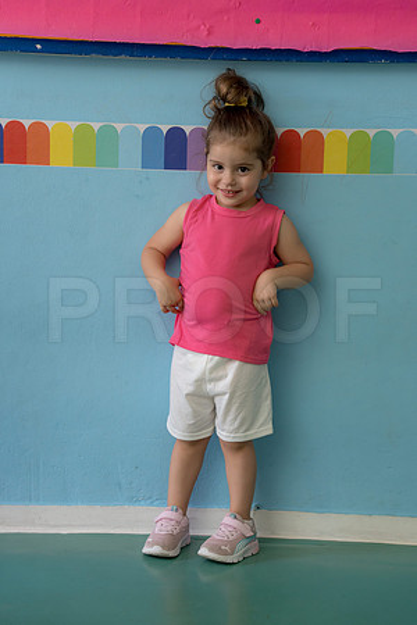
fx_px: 1512
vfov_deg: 23.4
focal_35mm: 87
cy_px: 312
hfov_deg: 15.7
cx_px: 208
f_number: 5.6
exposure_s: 1/160
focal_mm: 87
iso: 1600
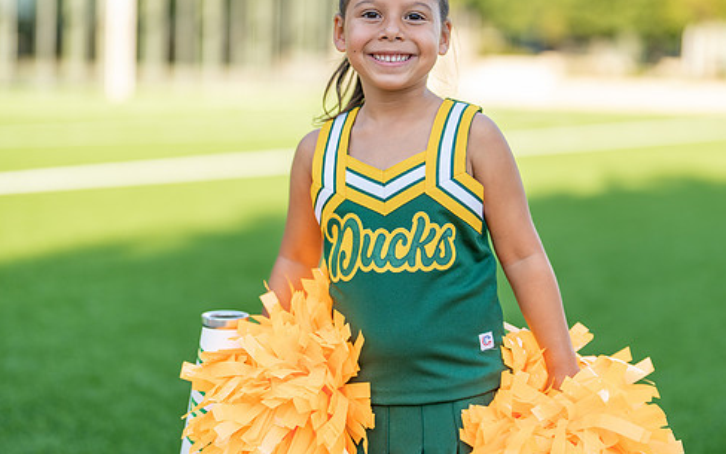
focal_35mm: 70
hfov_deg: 29.3
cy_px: 173
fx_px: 1385
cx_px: 408
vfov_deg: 18.6
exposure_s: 1/1600
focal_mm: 50
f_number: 1.2
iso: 100
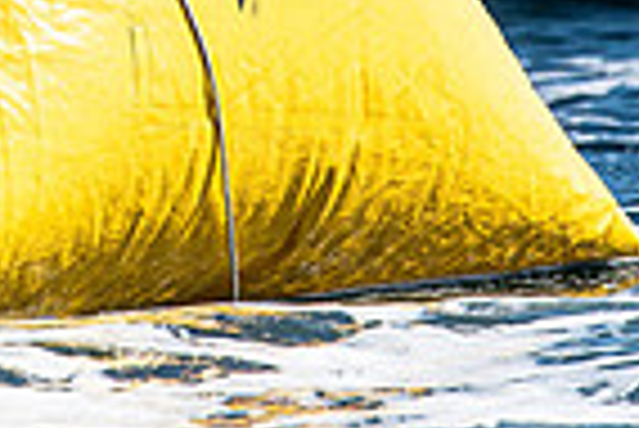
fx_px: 33510
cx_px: 40
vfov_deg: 0.7
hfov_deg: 1.1
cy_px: -430
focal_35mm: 1886
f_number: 5
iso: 320
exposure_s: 1/2000
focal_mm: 300
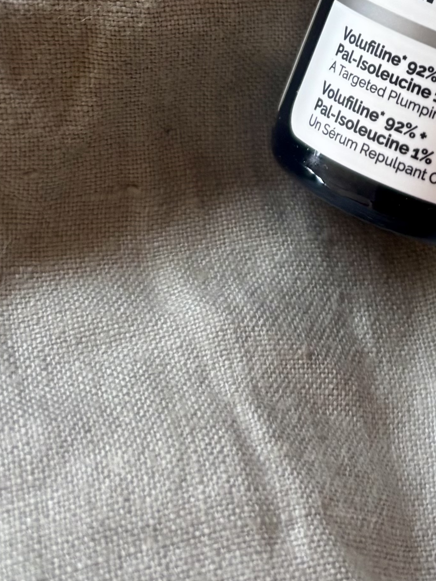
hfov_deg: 17.6
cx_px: 468
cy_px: -141
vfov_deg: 22.0
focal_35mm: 81
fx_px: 1360
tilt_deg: -84.8
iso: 125
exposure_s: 1/73
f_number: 1.6
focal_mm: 5.96
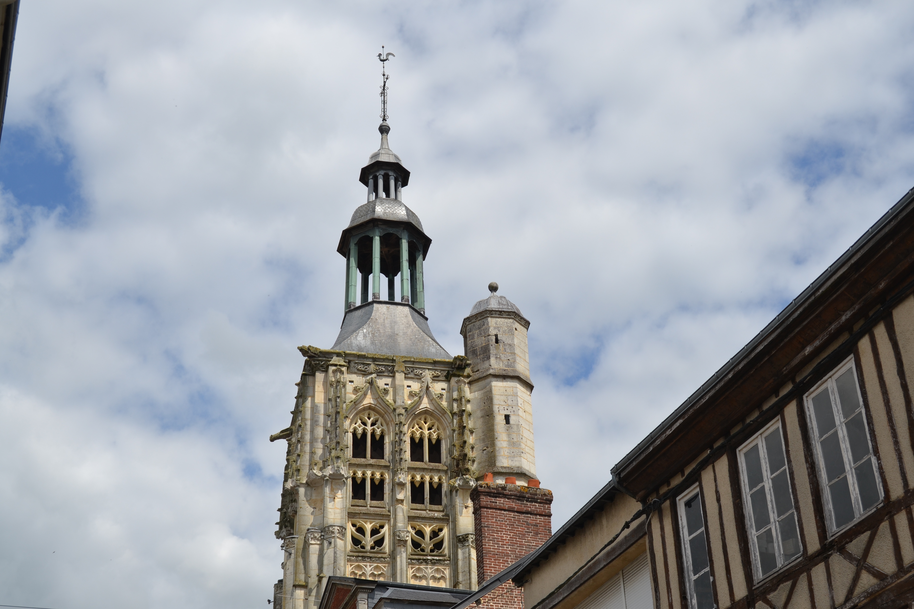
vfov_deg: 28.1
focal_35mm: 48
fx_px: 1219
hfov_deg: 41.1
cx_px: 457
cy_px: 304
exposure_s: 1/400
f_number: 10
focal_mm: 32
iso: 100
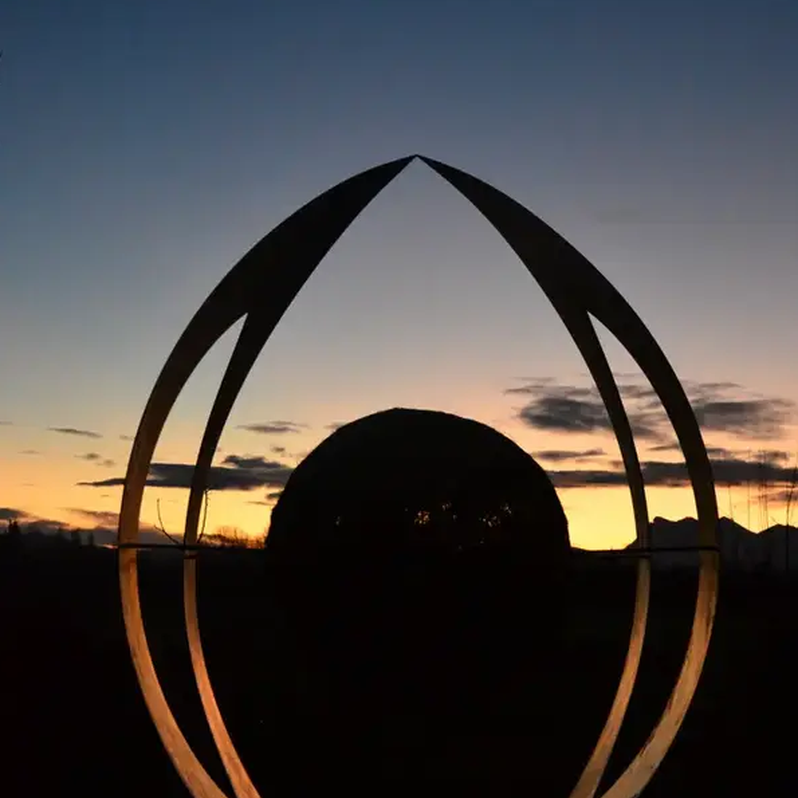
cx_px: 398
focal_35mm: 62
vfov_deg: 27.7
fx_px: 1617
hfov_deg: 27.7
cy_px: 400
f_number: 5
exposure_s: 1/100
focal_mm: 32
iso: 2500
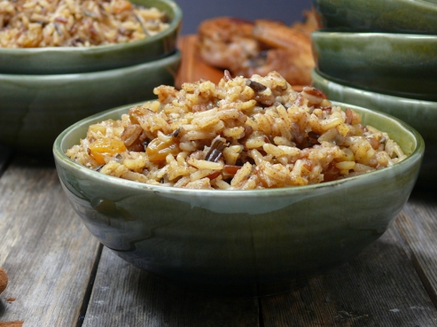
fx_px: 971
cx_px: 229
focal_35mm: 77
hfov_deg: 25.4
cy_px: 157
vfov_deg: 19.1
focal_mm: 13.9
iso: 125
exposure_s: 1/30
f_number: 3.2
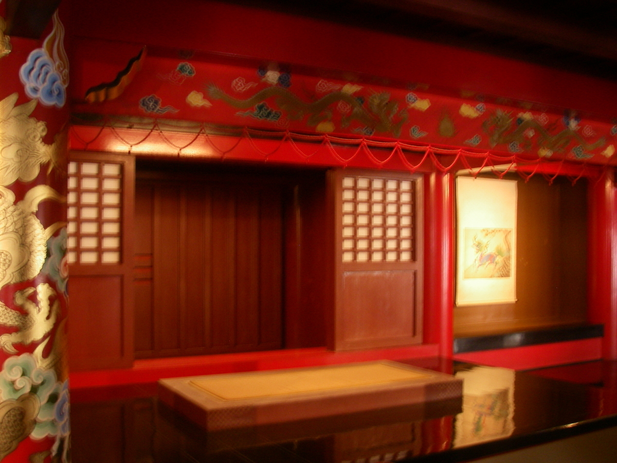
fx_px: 677
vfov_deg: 37.7
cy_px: 232
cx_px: 308
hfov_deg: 49.0
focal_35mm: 38
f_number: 3.3
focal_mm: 6.3
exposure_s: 1/5
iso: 200
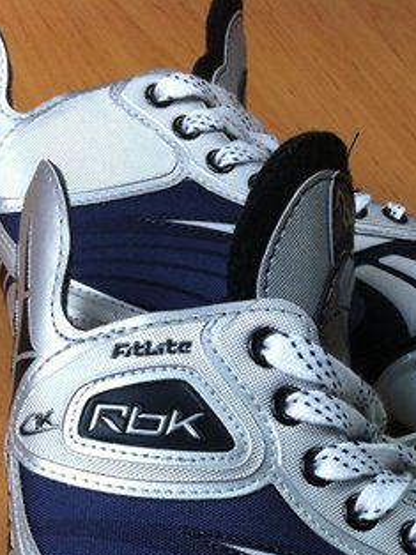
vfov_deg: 27.6
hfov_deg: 21.6
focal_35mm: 67
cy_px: 530
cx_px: 340
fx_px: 1075
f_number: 2.8
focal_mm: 3.85
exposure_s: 1/33
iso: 80
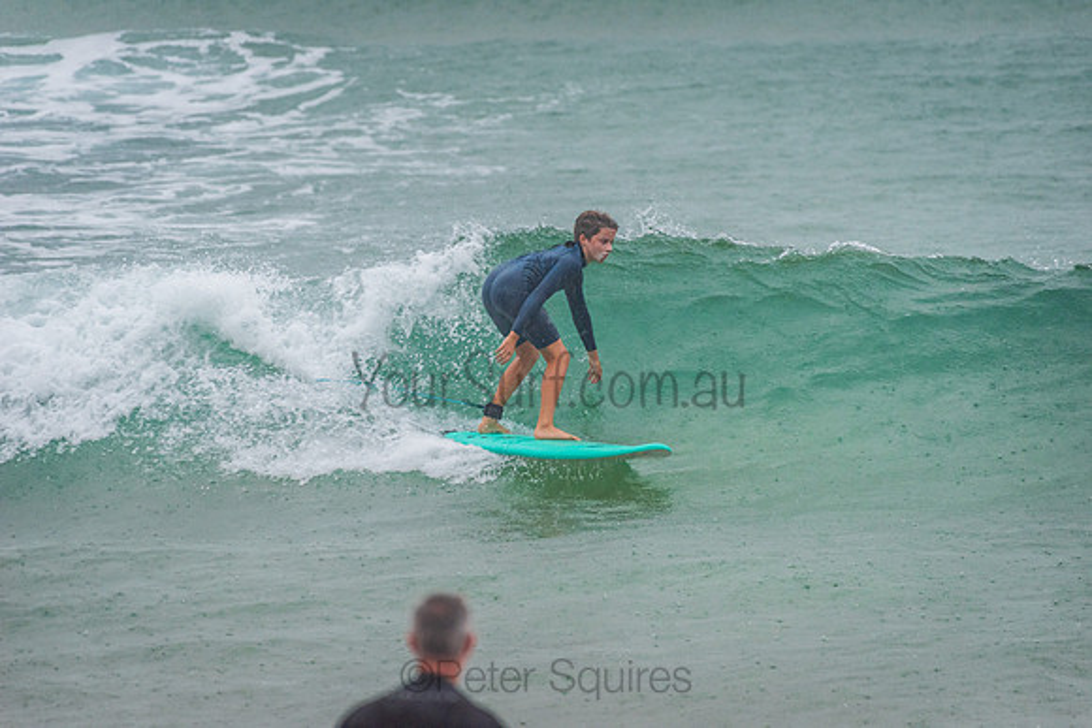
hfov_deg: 4.1
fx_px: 15170
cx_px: 546
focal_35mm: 500
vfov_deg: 2.8
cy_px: 364
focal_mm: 500
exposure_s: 1/320
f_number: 5.6
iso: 720
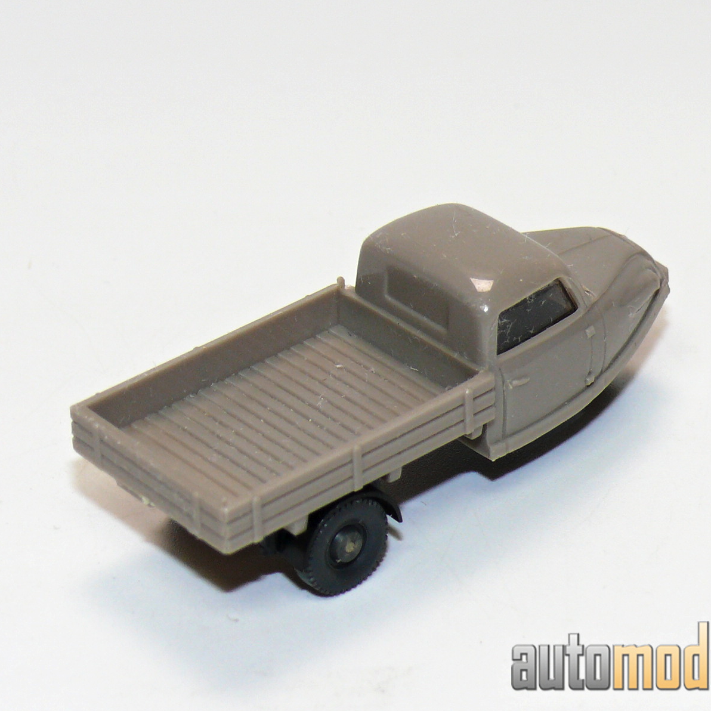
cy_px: 355
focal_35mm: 159
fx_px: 3695
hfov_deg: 11.0
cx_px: 374
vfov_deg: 11.0
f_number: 4
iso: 100
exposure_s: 1/30
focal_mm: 16
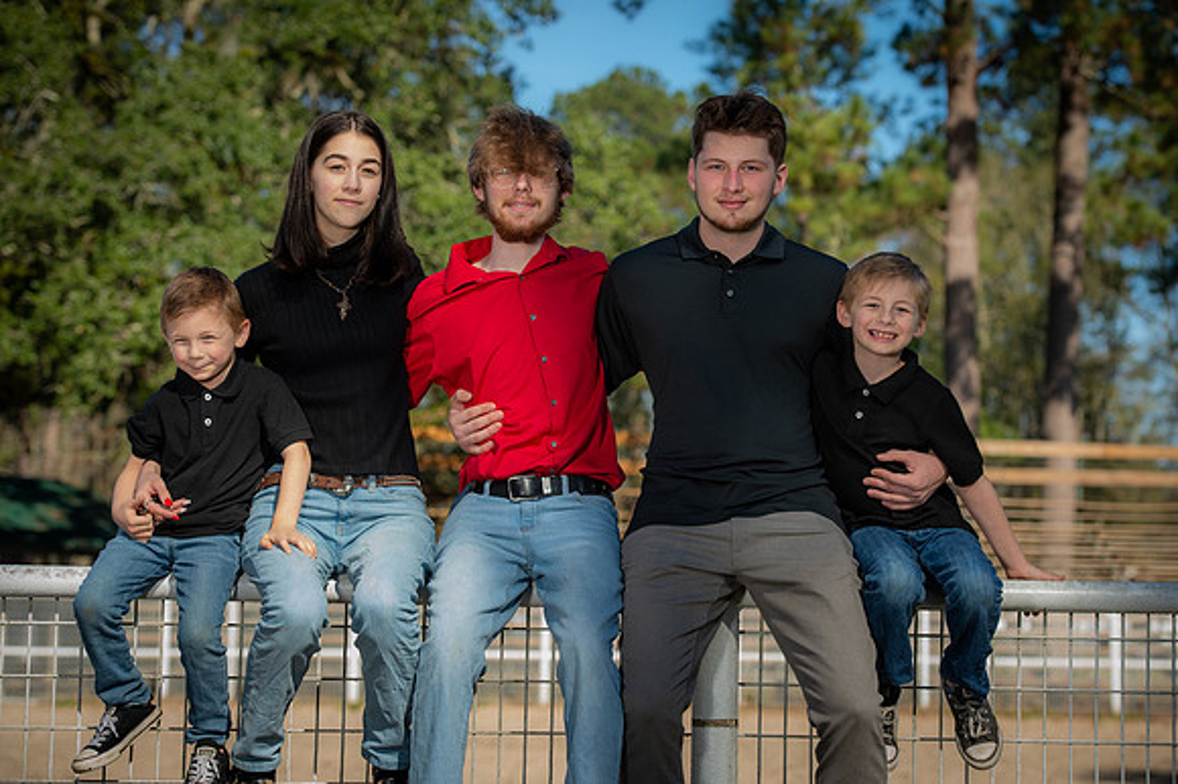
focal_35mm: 92
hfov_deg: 22.2
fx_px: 3009
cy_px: 392
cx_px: 589
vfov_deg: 14.8
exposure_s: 1/250
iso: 50
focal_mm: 92
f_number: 5
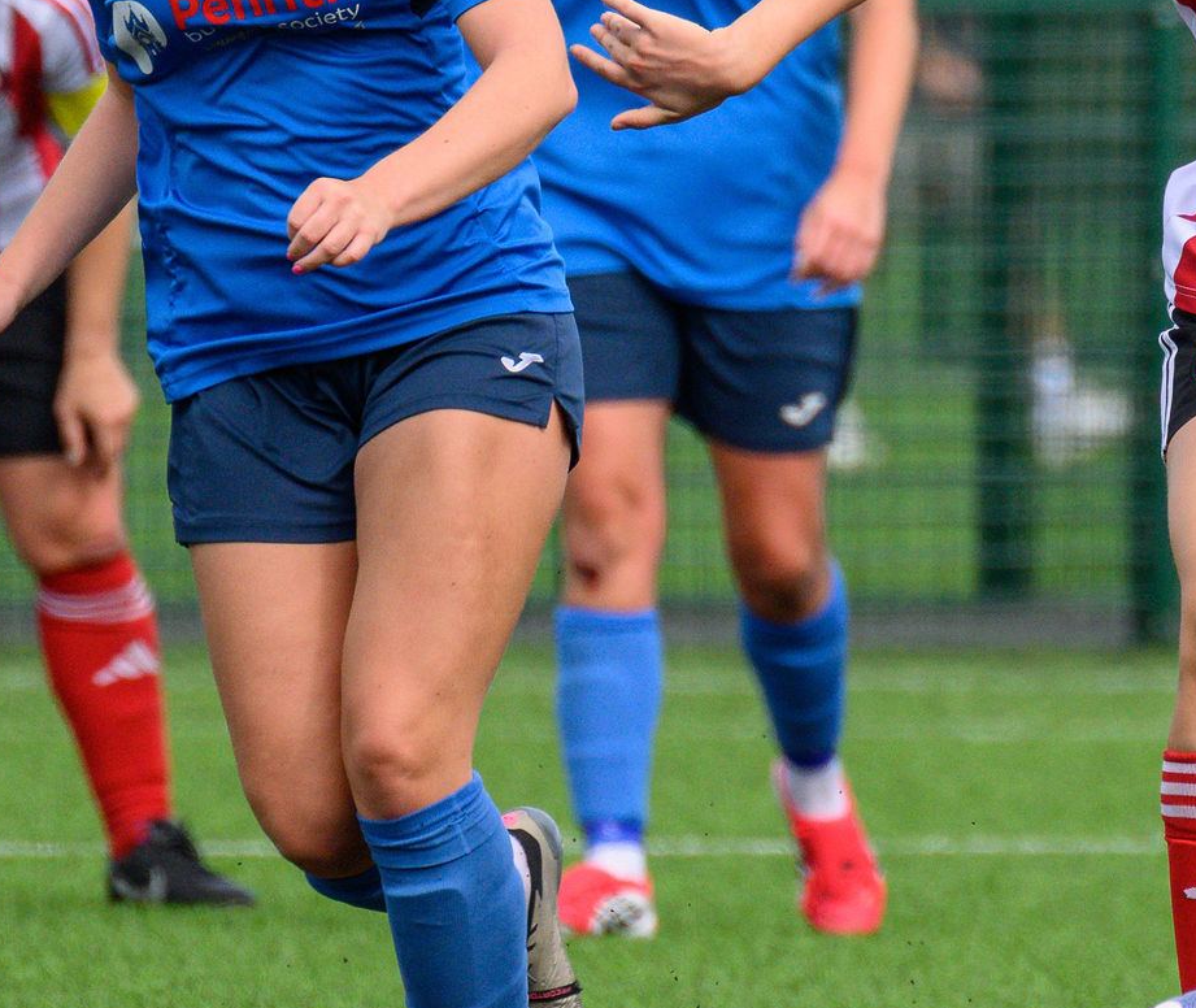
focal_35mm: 1767
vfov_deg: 0.9
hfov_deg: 1.1
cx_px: 1355
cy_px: -290
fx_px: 63866
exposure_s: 1/1600
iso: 640
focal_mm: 400
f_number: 5.6
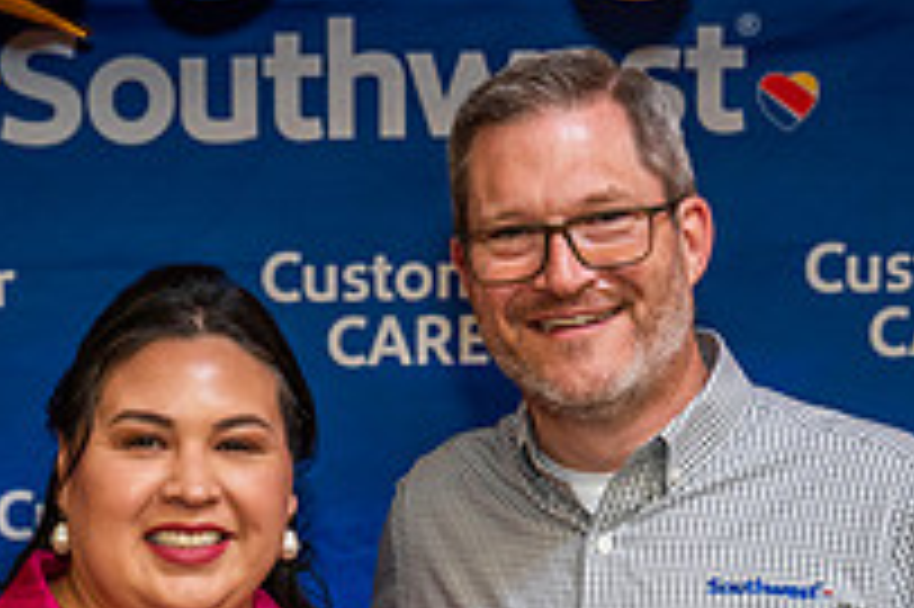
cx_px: 293
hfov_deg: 17.5
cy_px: 670
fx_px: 2968
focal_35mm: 117
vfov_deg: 11.5
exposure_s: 1/160
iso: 1250
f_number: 4
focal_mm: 39
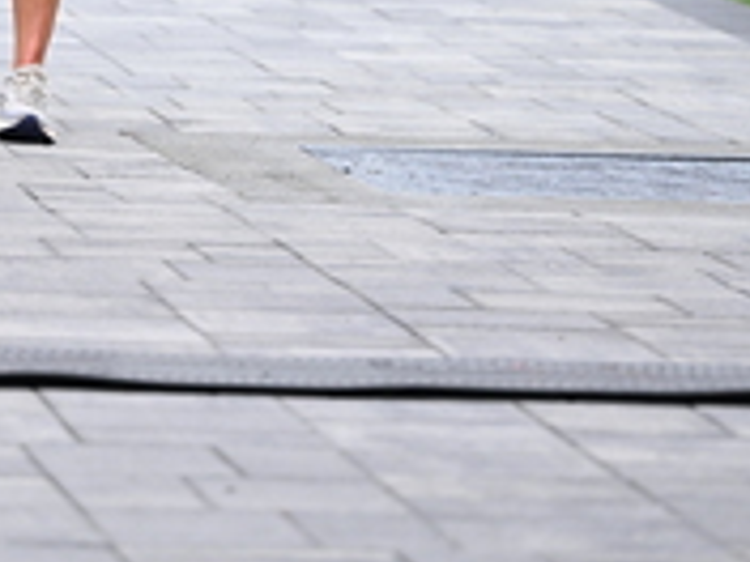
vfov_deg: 4.1
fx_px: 7822
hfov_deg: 5.5
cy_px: -383
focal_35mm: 361
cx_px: 117
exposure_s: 1/1600
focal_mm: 120
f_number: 2.8
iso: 1000
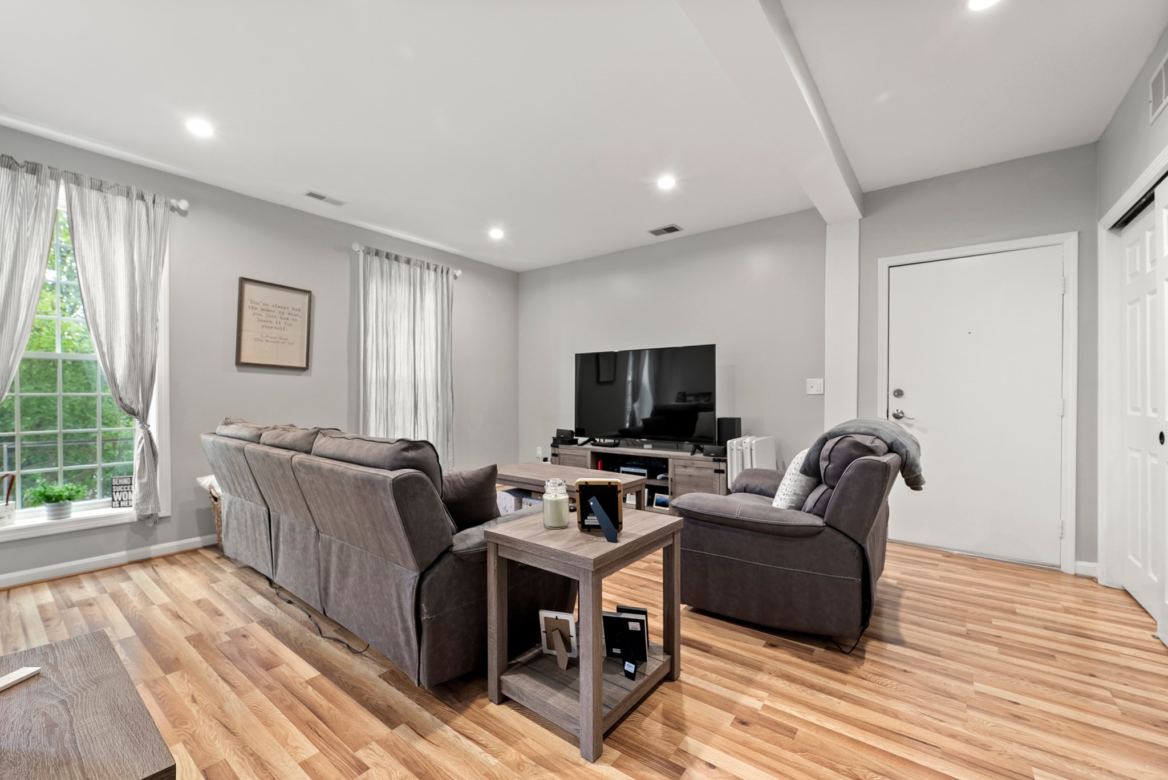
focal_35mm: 14
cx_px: 584
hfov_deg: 104.2
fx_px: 454
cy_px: 390
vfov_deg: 81.3
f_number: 7.1
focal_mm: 14
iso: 100
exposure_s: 2
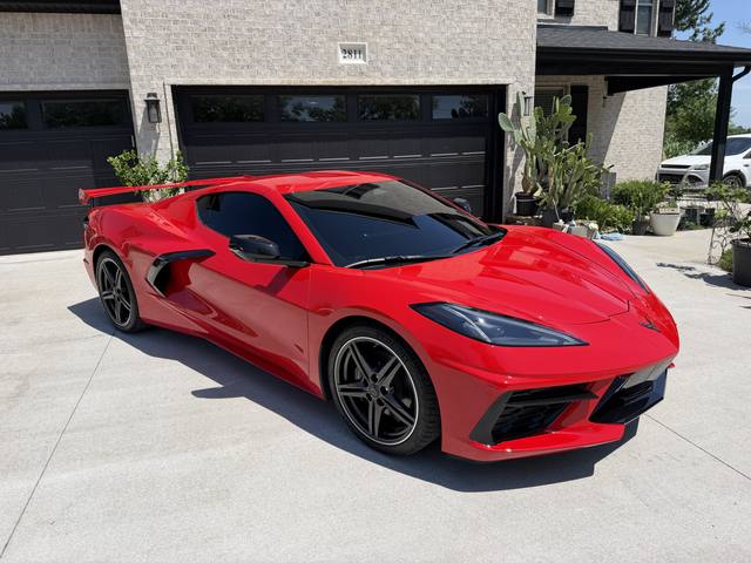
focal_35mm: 24
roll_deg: +2.5
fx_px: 521
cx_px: 376
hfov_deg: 71.6
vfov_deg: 56.8
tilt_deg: -13.0
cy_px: 282
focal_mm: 6.76
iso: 80
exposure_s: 1/5319
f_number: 1.78
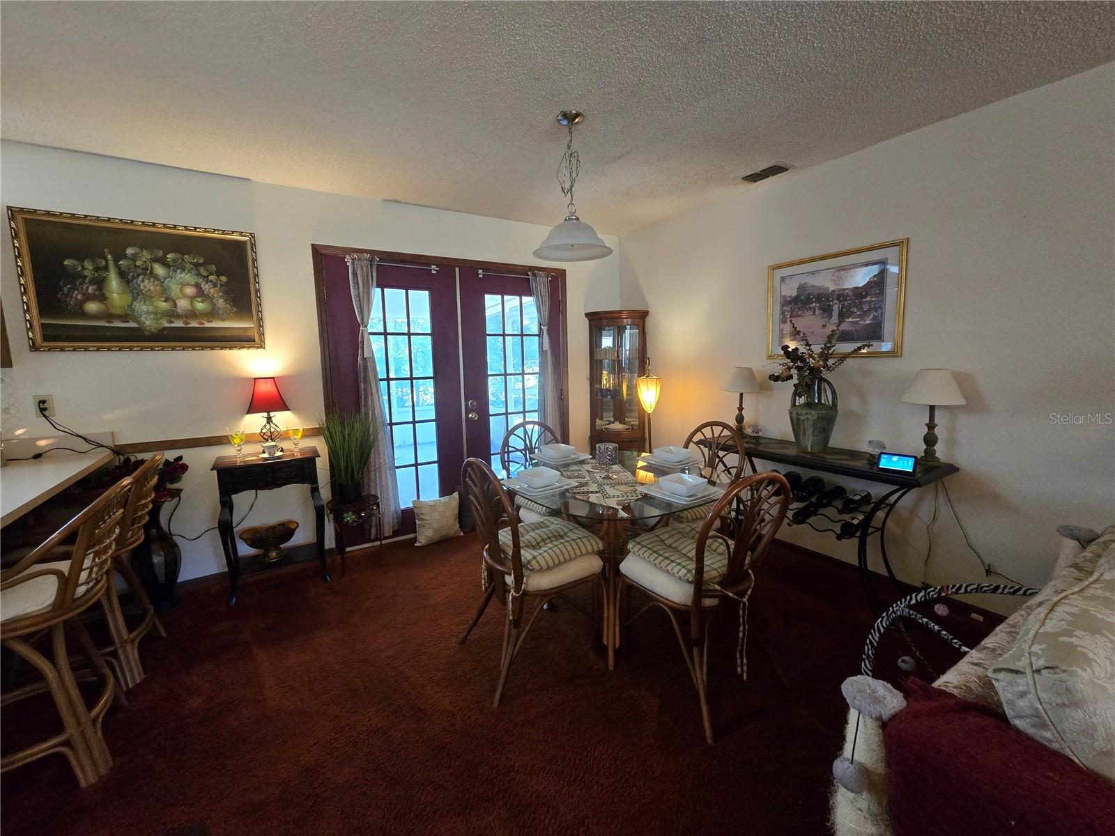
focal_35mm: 13
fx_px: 419
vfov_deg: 89.9
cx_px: 558
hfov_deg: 106.2
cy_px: 418
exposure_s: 1/60
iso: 640
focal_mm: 2.2
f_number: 2.2
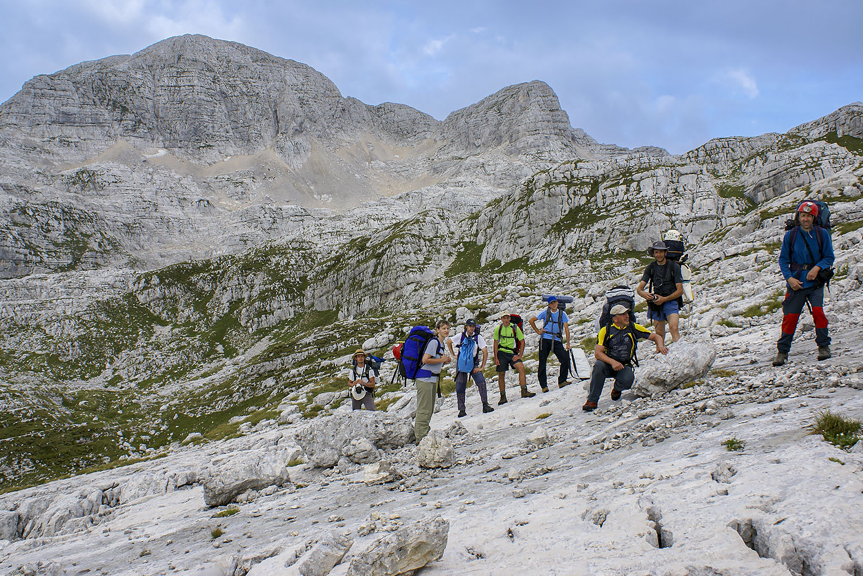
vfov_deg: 36.9
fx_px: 863
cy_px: 288
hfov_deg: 53.1
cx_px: 432
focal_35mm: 36
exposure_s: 1/250
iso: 100
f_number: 6.3
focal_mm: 24
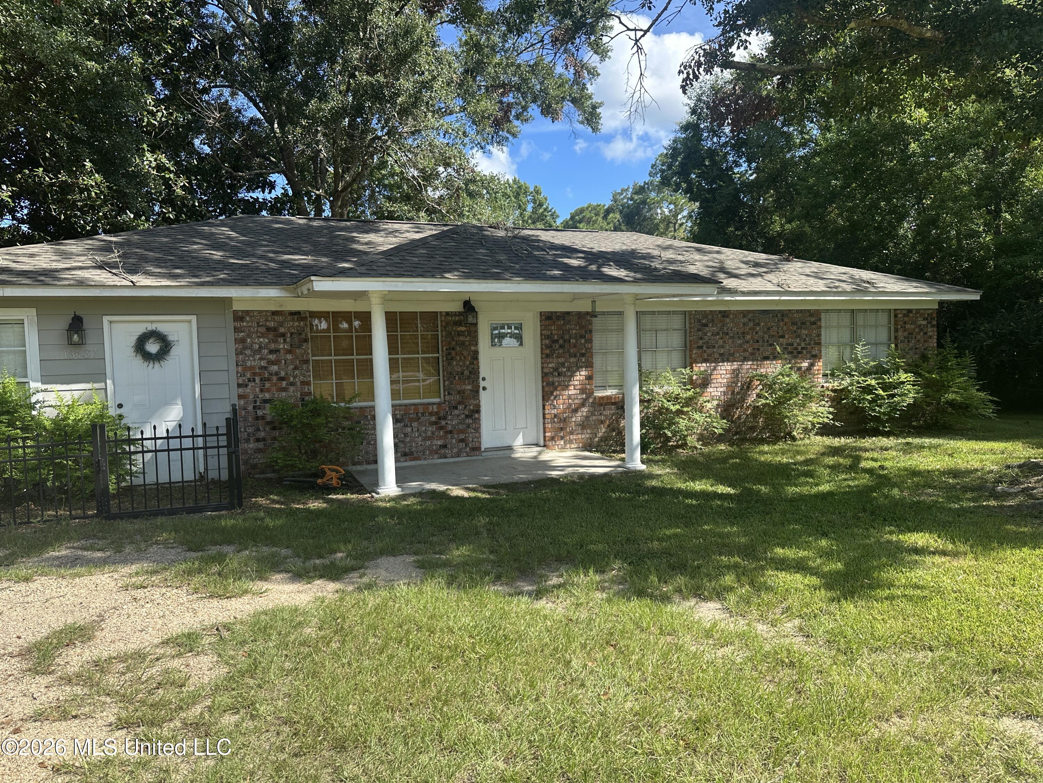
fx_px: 723
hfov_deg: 71.6
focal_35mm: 24
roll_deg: +1.0
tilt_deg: -4.0
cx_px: 522
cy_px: 392
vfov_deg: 56.8
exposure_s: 1/1304
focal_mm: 6.86
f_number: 1.78
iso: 80
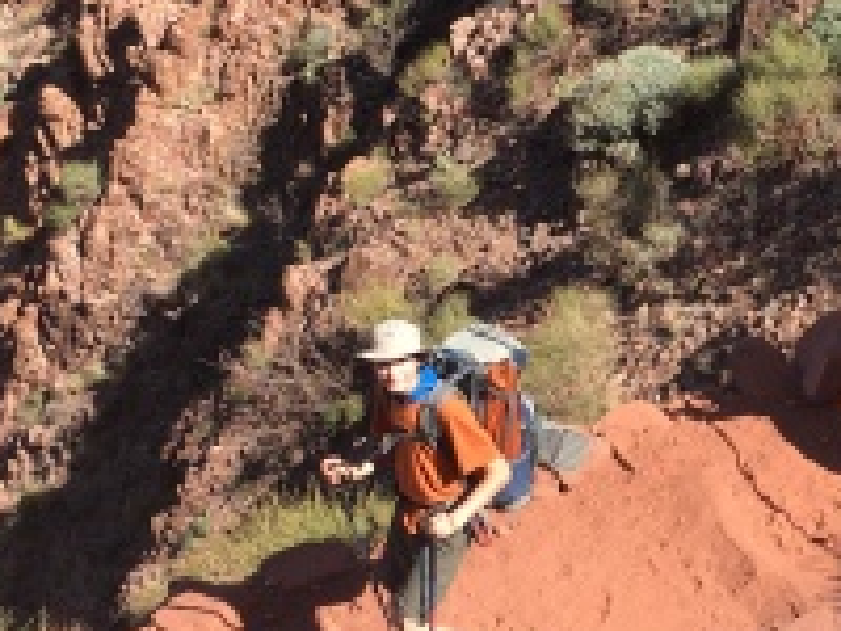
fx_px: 2259
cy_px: 358
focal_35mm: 93
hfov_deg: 20.7
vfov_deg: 15.9
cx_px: 757
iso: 25
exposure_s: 1/718
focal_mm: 4.15
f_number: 2.2
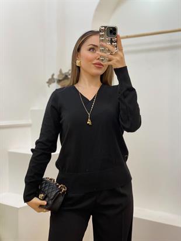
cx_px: 90
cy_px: 120
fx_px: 362
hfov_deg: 28.0
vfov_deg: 36.8
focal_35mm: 52
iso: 100
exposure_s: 1/100
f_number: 2
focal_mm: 6
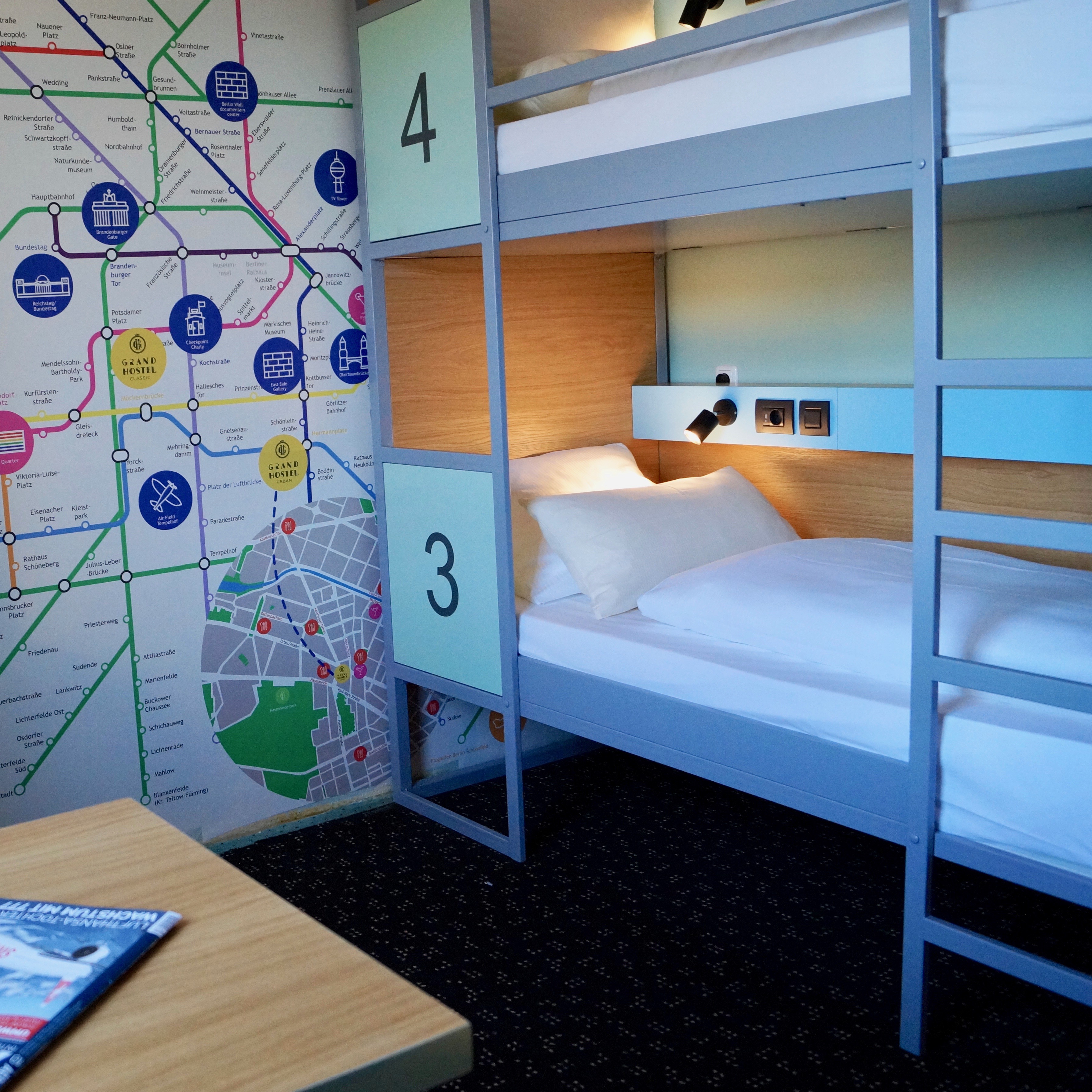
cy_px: 544
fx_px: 1249
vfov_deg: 47.2
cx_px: 300
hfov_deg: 45.9
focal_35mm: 35
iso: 1000
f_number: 4
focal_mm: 18
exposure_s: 1/160
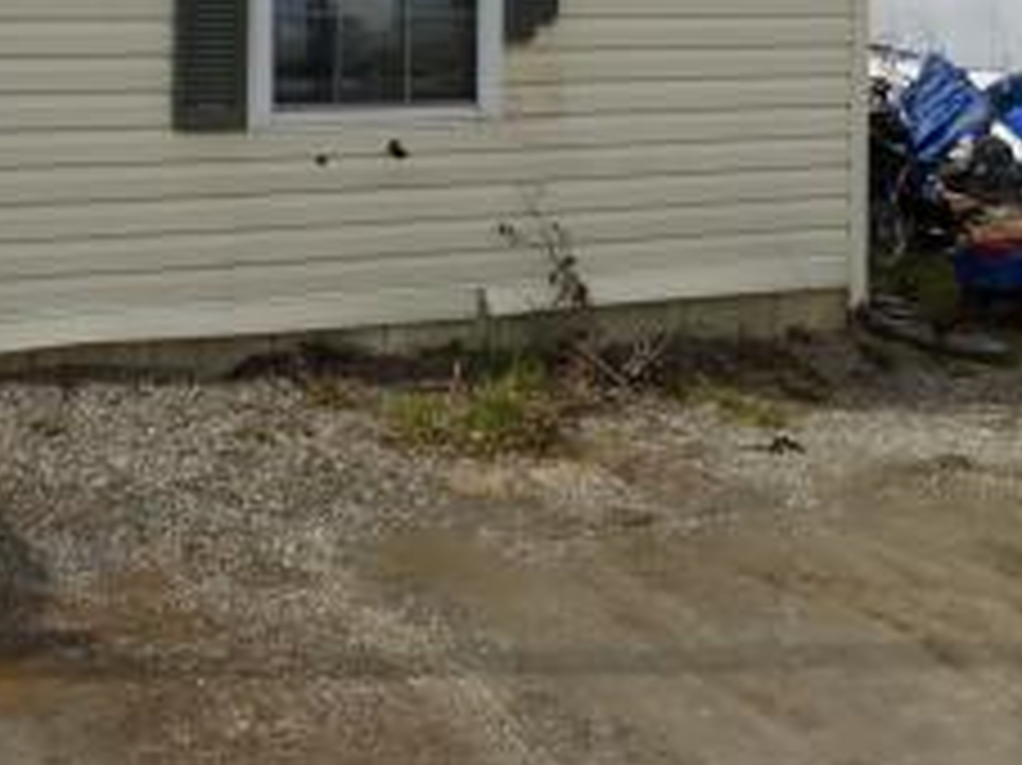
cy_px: -104
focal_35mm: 64
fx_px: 1889
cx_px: 243
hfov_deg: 29.7
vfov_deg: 21.6
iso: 100
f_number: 4
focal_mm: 4.3
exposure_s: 1/1000
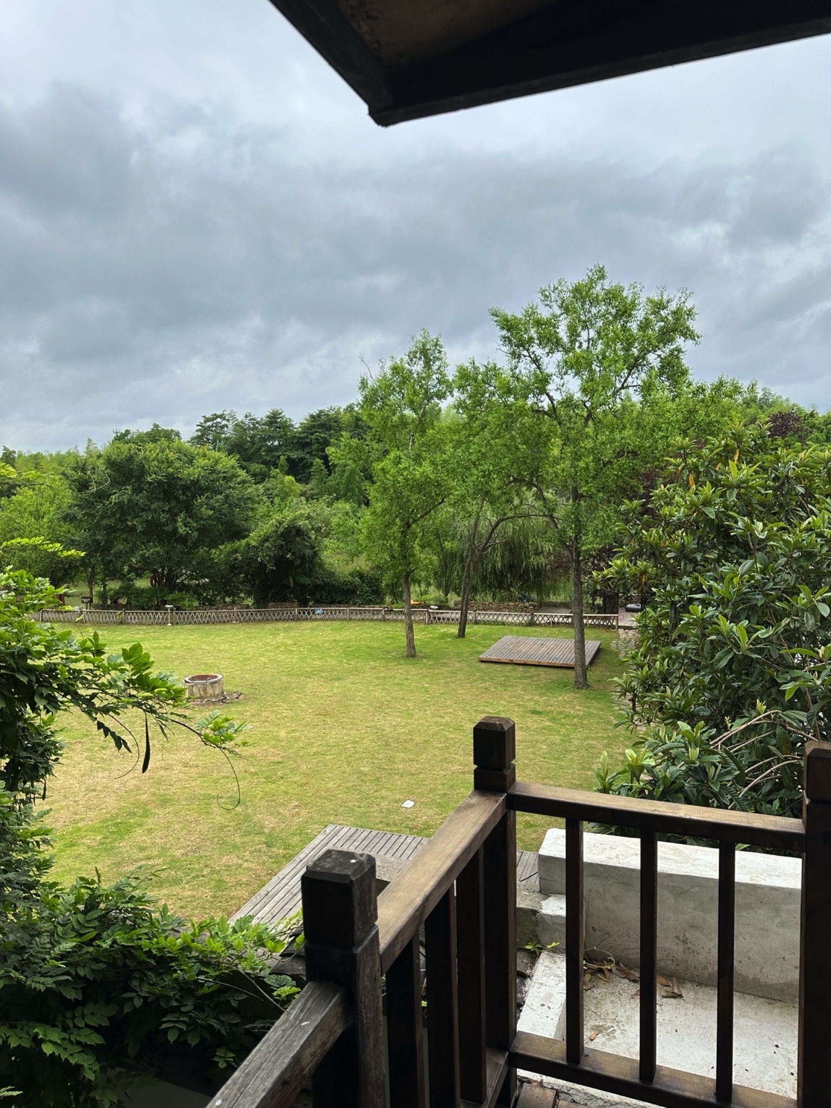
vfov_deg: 71.6
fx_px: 768
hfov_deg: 56.8
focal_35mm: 24
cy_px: 554
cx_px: 416
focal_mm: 6.86
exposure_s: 1/1949
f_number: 1.78
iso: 80
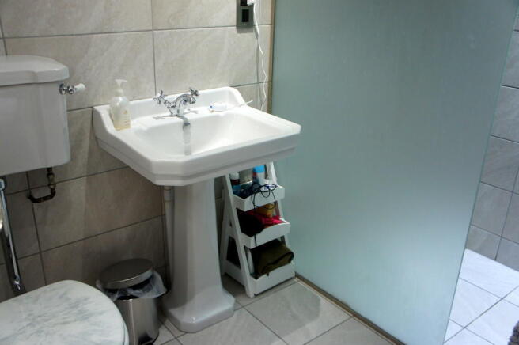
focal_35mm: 32
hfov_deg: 59.5
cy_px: 172
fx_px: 454
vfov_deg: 41.6
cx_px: 260
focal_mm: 21
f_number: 4
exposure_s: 1/40
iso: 800
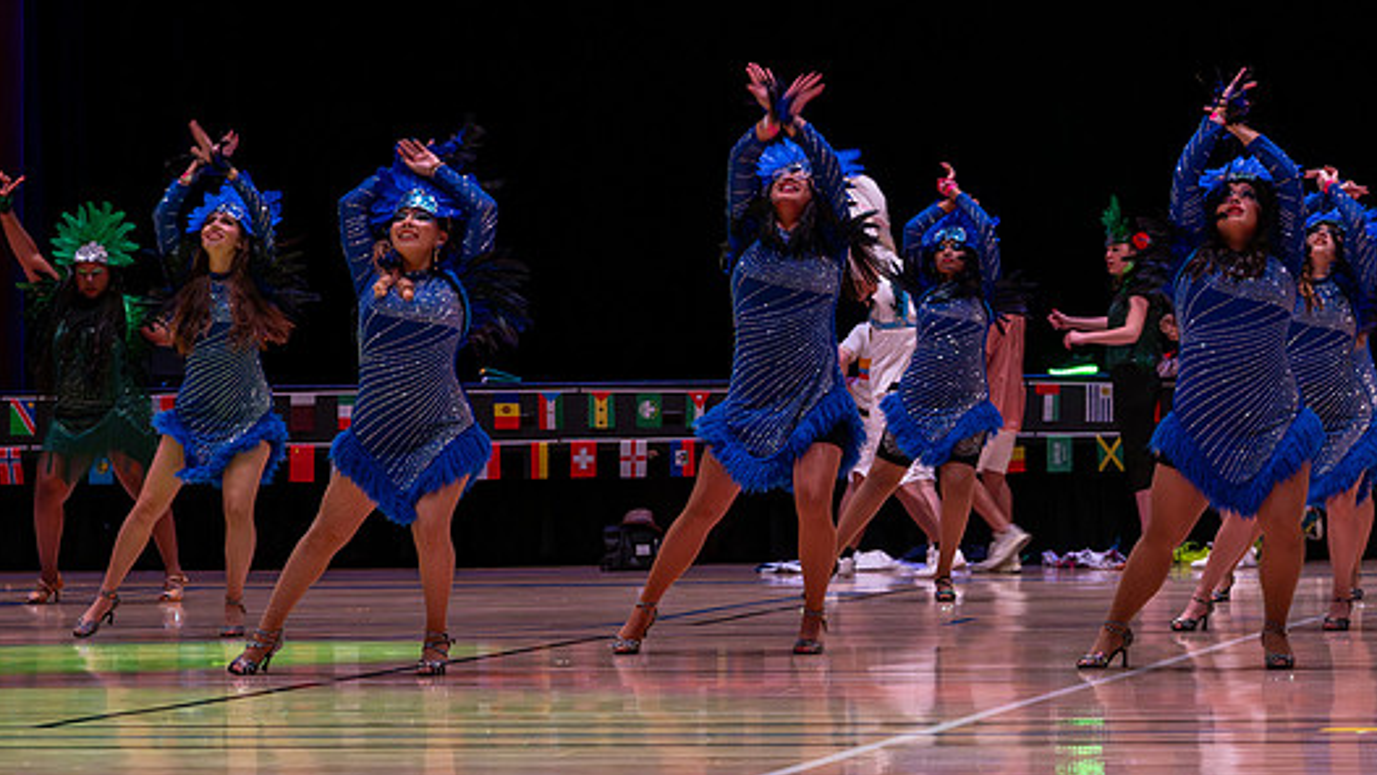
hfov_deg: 14.4
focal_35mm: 148
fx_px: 5404
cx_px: 1216
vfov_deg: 8.2
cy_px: 318
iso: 2000
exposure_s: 1/80
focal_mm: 67
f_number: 5.6
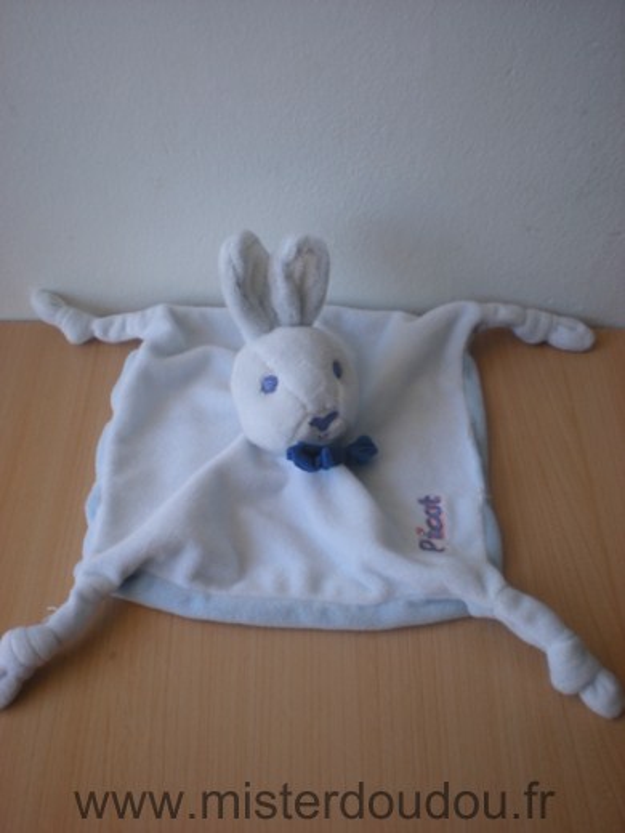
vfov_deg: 49.0
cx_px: 312
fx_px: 915
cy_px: 416
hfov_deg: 37.7
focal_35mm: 38
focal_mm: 6.3
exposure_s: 1/59.6
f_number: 3.1
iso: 67
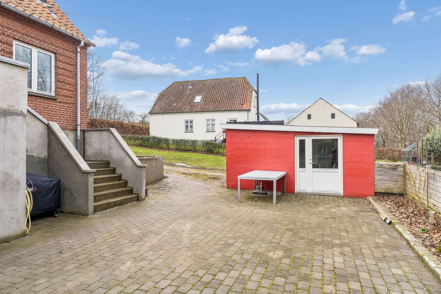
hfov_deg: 73.7
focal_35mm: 24
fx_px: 294
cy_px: 147
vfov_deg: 53.1
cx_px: 220
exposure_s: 1/250
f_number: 8
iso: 320
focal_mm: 16
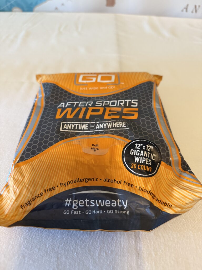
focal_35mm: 24
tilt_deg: -45.7
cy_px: 135
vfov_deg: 71.6
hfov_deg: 56.8
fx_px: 187
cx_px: 101
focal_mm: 6.76
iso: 400
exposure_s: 1/60
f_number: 1.78
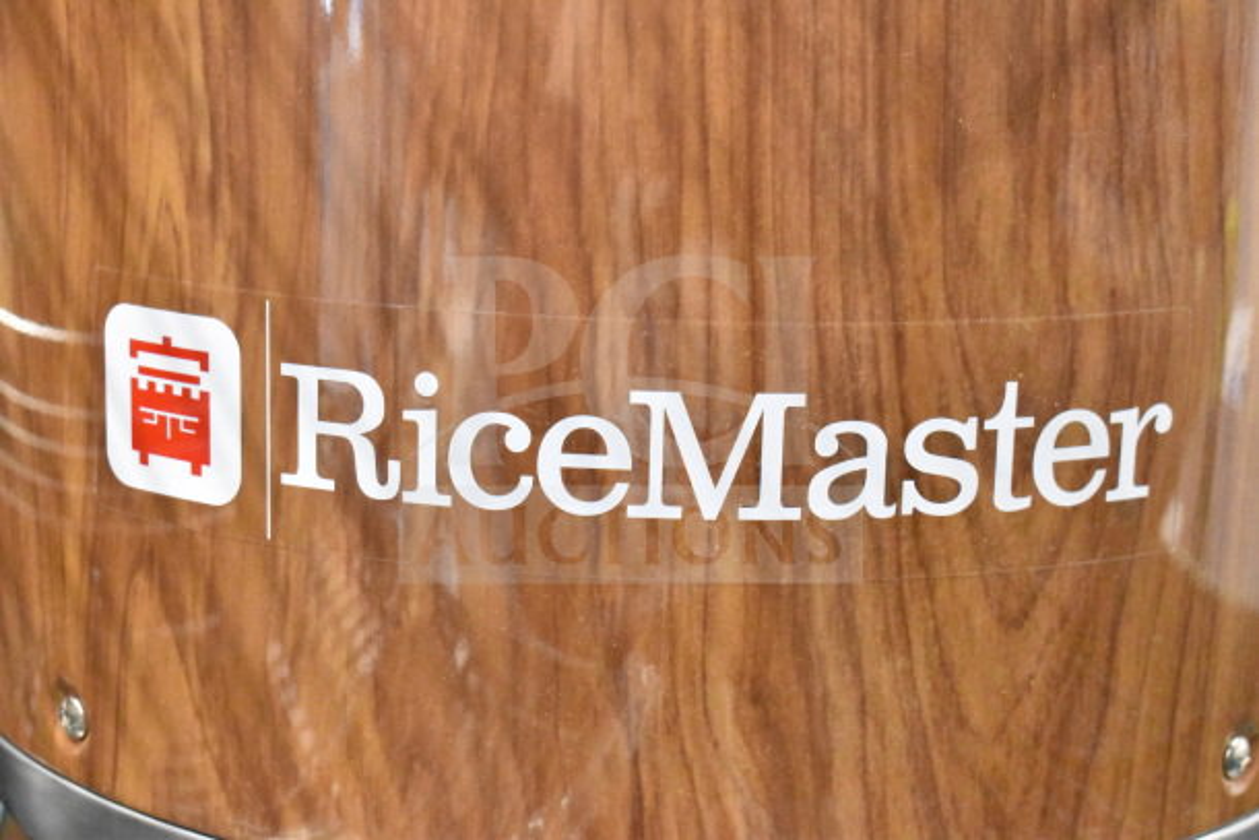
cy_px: 420
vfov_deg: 19.7
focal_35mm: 69
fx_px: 2414
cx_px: 630
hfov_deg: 29.2
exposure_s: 1/80
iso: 16000
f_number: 5.3
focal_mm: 46
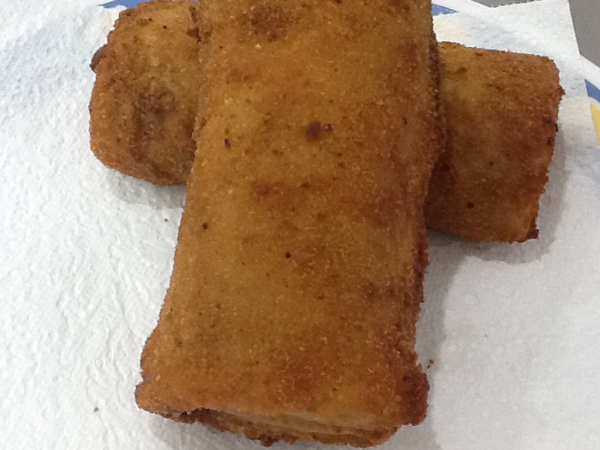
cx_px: 317
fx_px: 988
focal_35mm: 57
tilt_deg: -47.5
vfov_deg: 25.6
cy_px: 166
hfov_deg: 33.8
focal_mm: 2.03
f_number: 2.4
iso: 100
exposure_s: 1/30
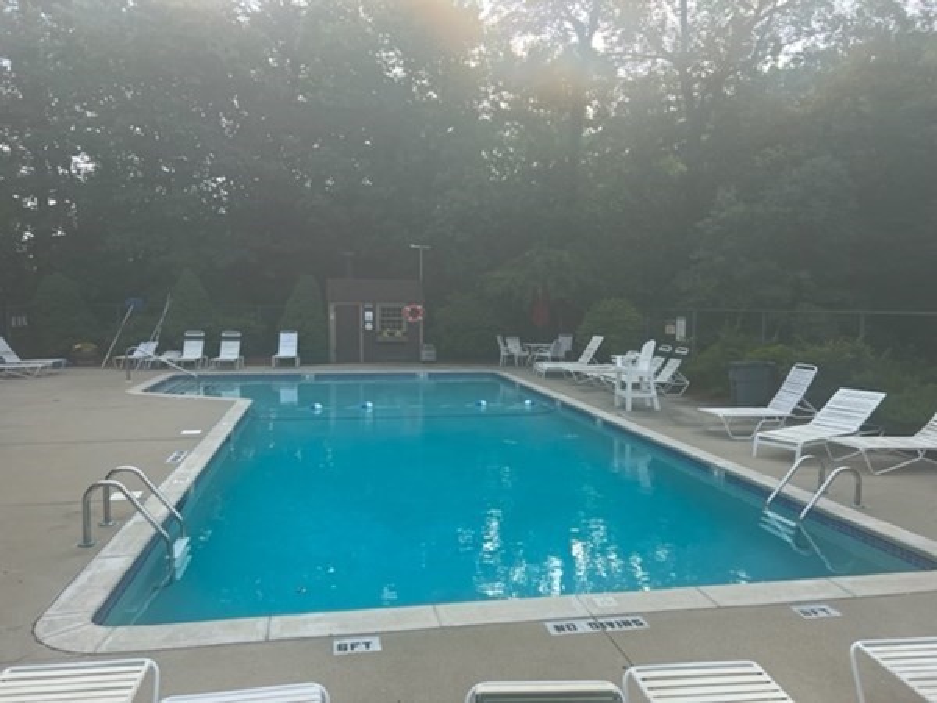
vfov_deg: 53.1
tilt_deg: -4.7
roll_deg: +0.2
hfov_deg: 67.3
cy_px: 352
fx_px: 704
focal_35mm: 26
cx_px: 468
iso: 50
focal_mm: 5.7
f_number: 1.5
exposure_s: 1/1468
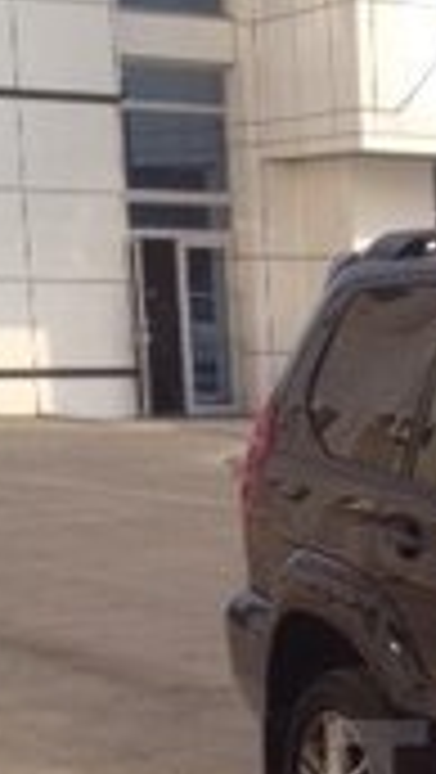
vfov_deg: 18.9
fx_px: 2256
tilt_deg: -15.5
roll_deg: +0.1
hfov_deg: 10.4
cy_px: 783
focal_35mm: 110
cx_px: 764
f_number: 2.4
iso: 50
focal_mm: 4.28
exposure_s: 1/756
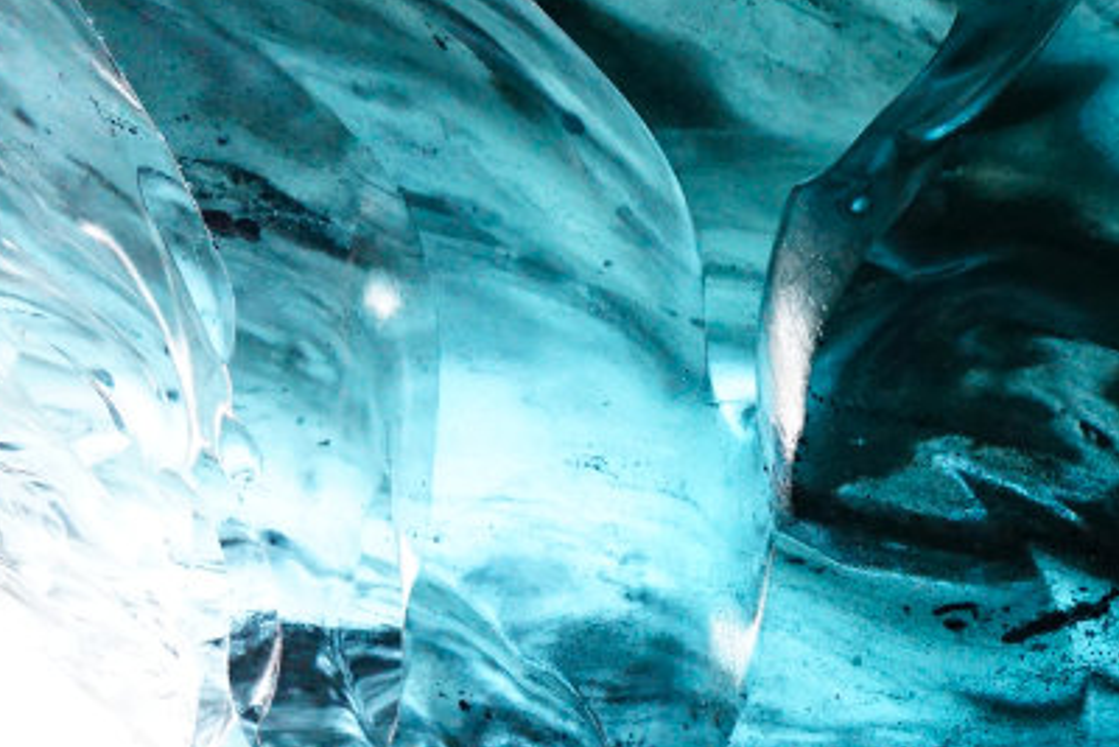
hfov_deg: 37.4
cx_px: 1077
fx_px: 1492
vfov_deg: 26.9
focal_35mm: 48
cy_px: 706
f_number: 3.5
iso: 3200
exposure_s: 1/15
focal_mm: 16
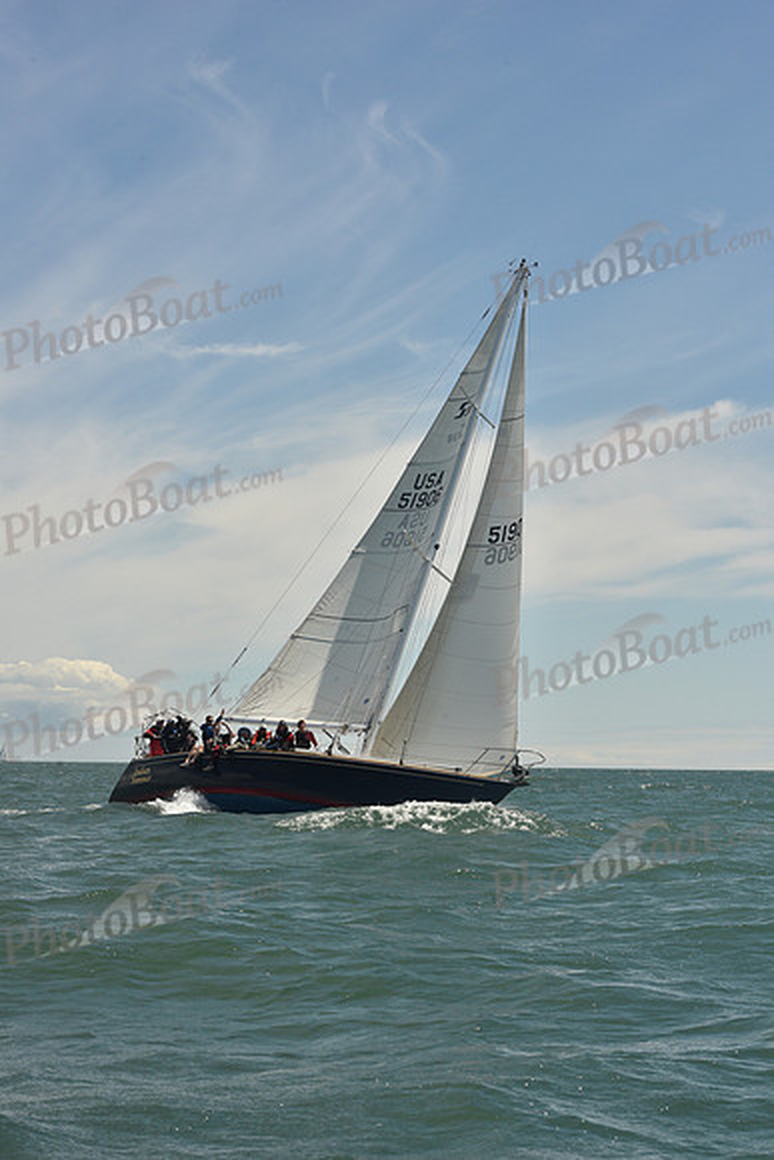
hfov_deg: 19.5
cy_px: 580
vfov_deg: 28.8
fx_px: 2256
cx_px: 387
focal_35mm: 70
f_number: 13
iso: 320
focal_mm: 70
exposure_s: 1/800
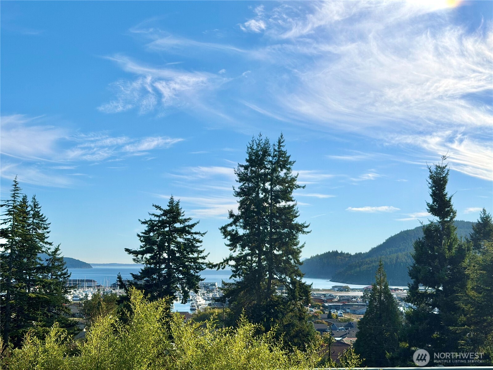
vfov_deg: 30.3
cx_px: 246
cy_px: 185
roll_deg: -0.6
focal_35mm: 48
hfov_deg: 39.7
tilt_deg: +6.1
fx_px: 684
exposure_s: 1/11364
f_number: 1.78
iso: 80
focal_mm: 6.76
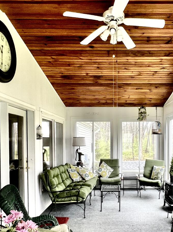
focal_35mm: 29
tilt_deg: +0.0
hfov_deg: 47.5
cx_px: 113
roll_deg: +0.0
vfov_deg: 60.9
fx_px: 193
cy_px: 144
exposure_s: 1/99
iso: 100
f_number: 1.8
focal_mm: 1.57
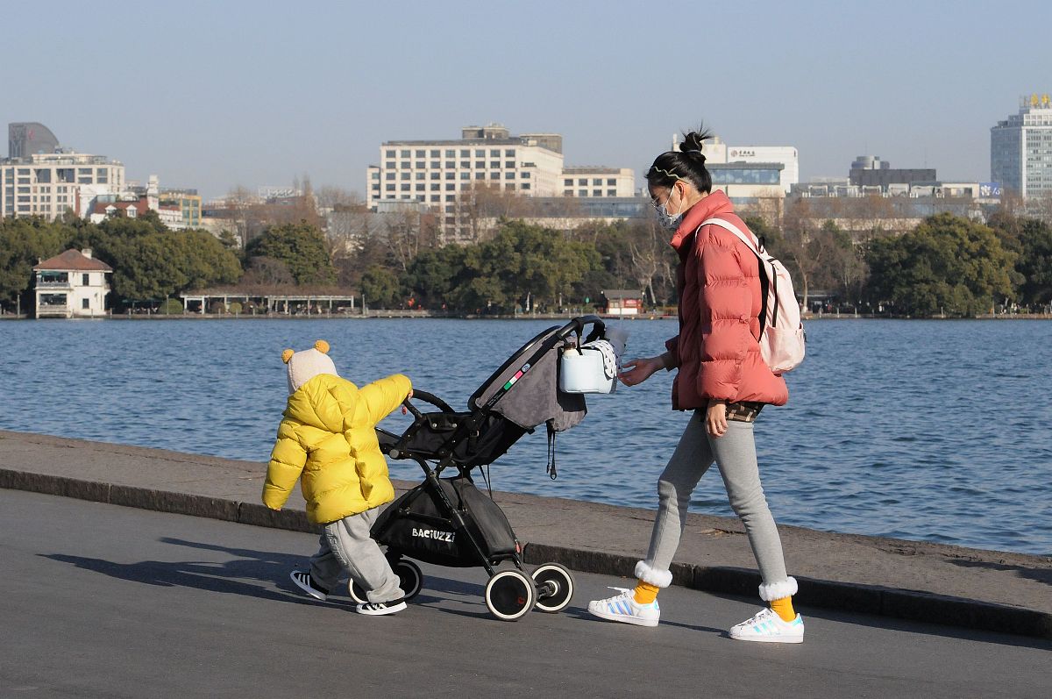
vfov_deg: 13.0
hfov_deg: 19.5
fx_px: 3065
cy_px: 350
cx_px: 526
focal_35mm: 105
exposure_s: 1/1250
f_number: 14
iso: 1250
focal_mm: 70
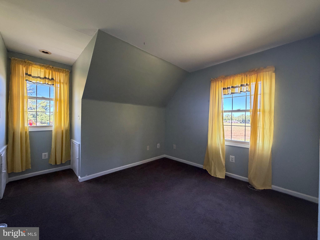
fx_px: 129
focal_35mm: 14
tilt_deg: -0.3
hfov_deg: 102.1
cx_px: 160
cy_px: 120
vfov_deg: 85.7
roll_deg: -1.3
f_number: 2.2
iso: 320
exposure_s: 1/65
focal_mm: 2.22
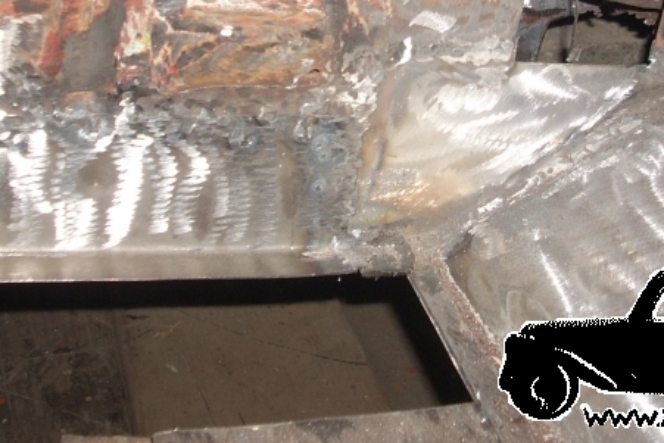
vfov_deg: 20.7
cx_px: 364
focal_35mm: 64
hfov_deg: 31.4
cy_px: 32
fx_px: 1181
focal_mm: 6.2
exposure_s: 1/60
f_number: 2.8
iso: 64
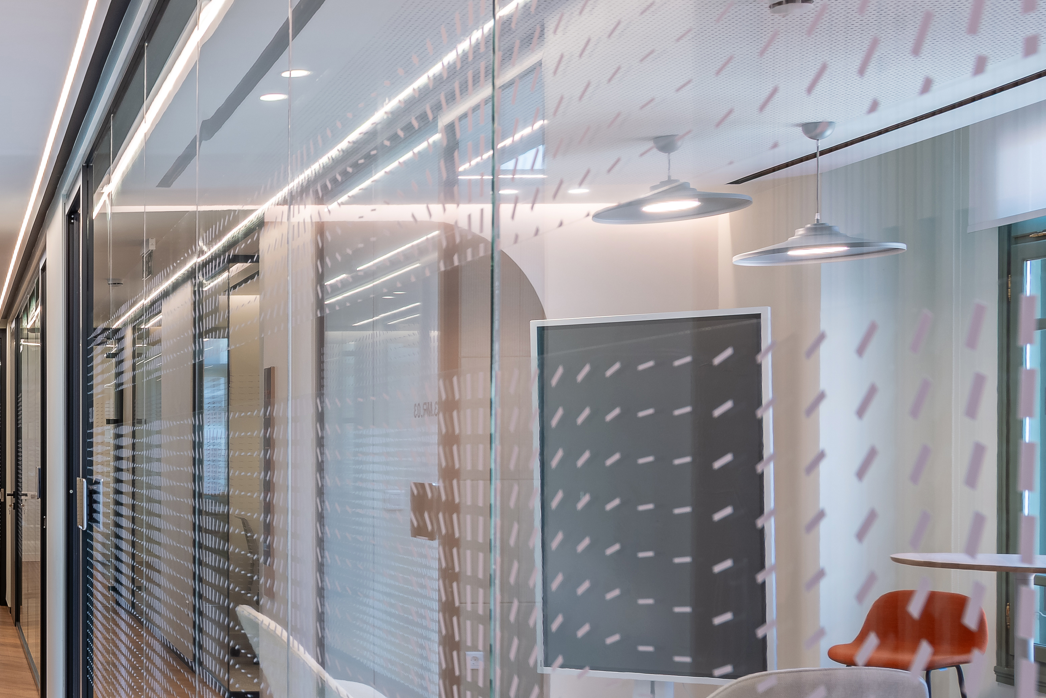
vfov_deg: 25.9
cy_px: 456
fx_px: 1511
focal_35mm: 52
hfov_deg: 33.7
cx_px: -76
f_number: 9
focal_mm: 22
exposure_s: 1/40
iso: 100
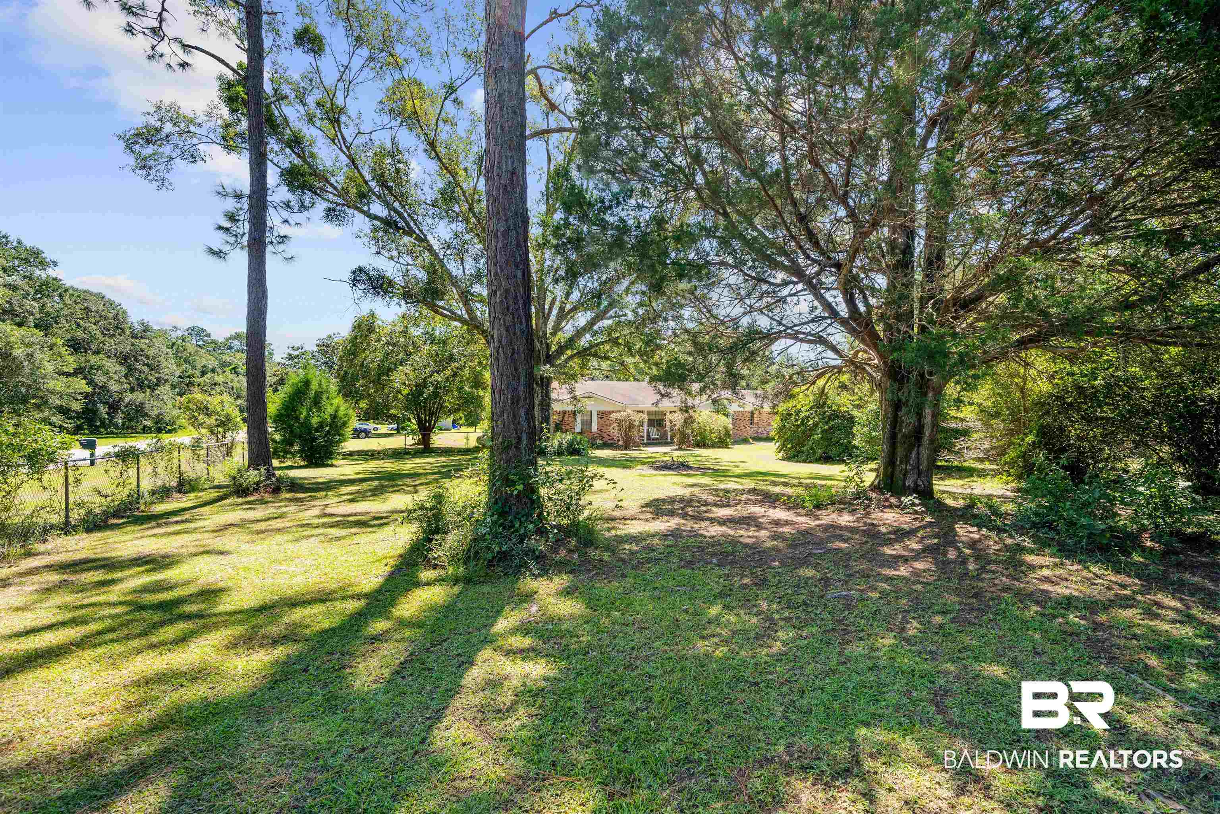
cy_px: 407
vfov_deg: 77.3
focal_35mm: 15
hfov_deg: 100.4
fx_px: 508
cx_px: 610
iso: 100
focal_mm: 15
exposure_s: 1/160
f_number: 7.1
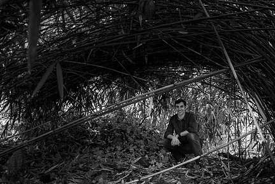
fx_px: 244
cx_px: 180
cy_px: 117
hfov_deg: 57.6
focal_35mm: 32
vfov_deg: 40.8
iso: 1000
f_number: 5
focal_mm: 24
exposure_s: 1/10
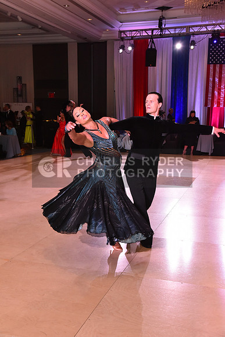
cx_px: 112
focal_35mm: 44
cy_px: 168
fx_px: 412
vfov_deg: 44.5
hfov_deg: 30.5
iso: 2500
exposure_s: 1/320
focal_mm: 44
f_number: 6.3
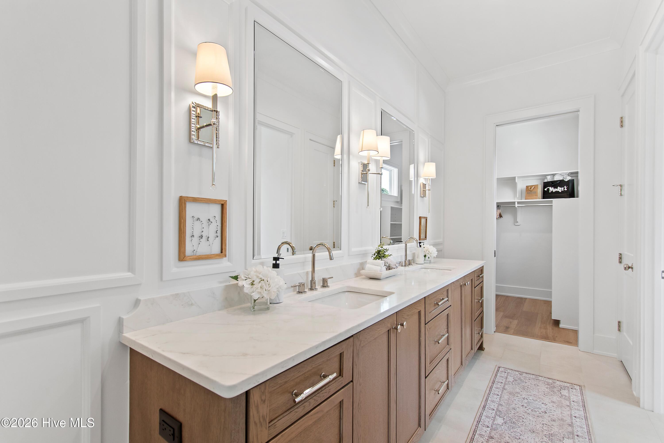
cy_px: 222
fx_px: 277
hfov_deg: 100.4
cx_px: 332
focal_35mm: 15
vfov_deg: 77.3
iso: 100
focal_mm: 10
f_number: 4.5
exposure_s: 1/10
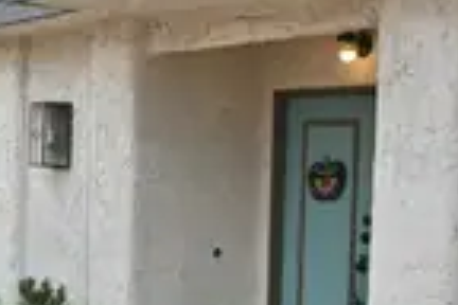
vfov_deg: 18.5
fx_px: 934
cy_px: 230
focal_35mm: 73
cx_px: 197
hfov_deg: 27.5
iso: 100
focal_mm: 26.5
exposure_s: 1/60
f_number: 13
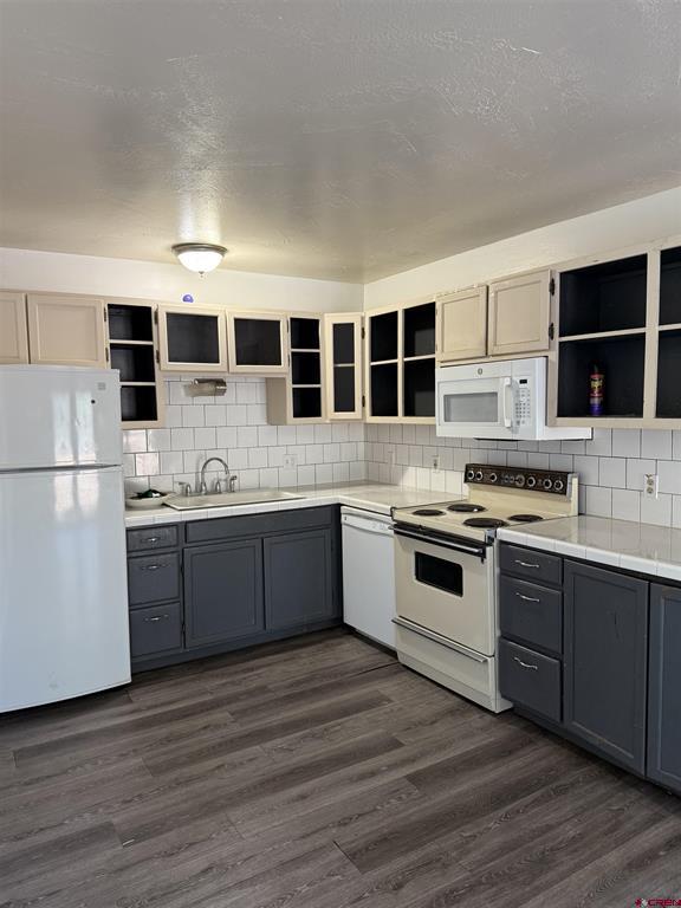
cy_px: 454
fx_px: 630
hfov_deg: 56.8
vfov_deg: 71.6
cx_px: 340
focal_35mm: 24
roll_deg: +0.9
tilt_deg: -3.9
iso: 160
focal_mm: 6.76
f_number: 1.78
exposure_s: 1/60
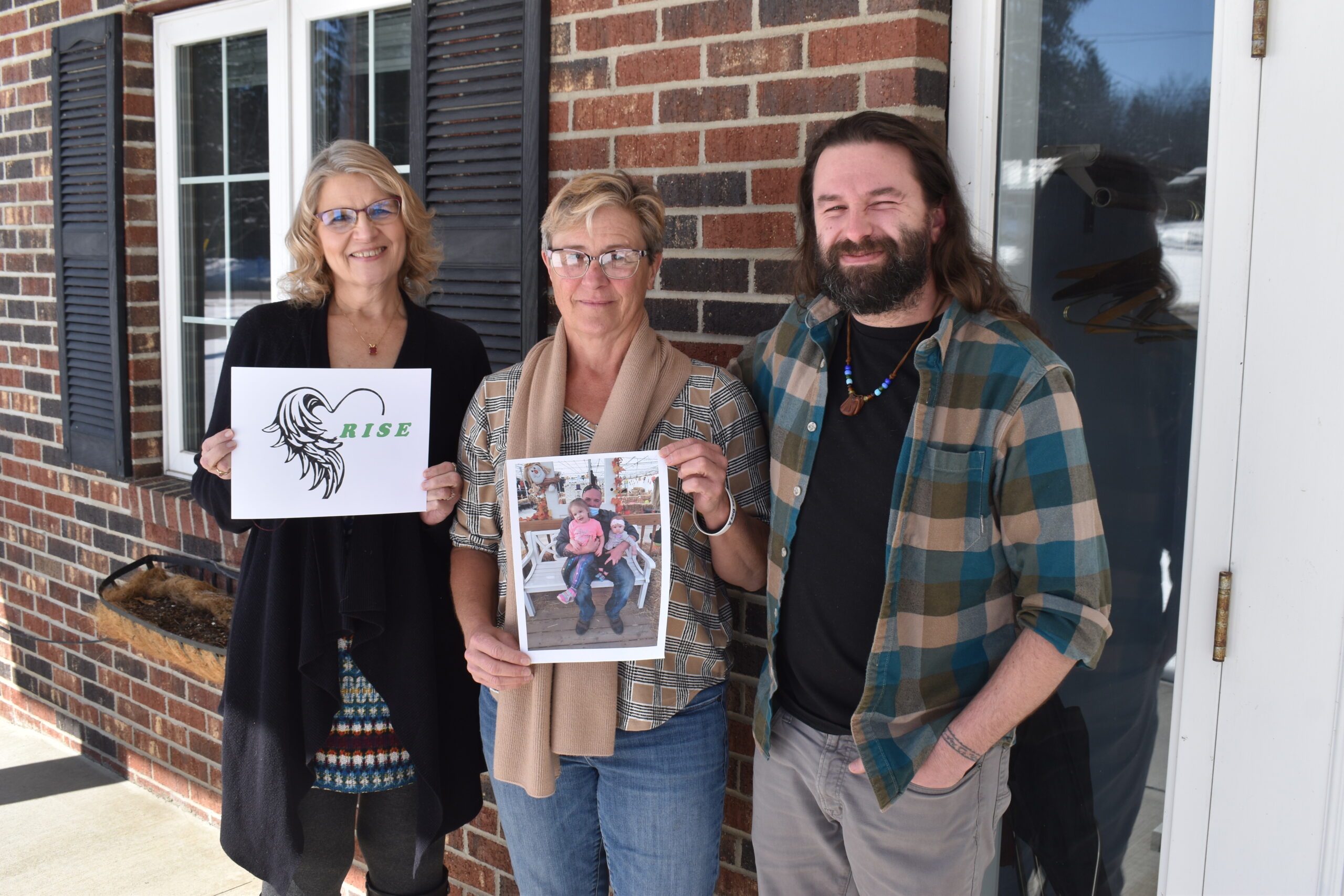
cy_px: 448
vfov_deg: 36.9
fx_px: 1344
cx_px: 672
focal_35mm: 36
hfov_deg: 53.1
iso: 140
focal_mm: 24
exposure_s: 1/250
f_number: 8
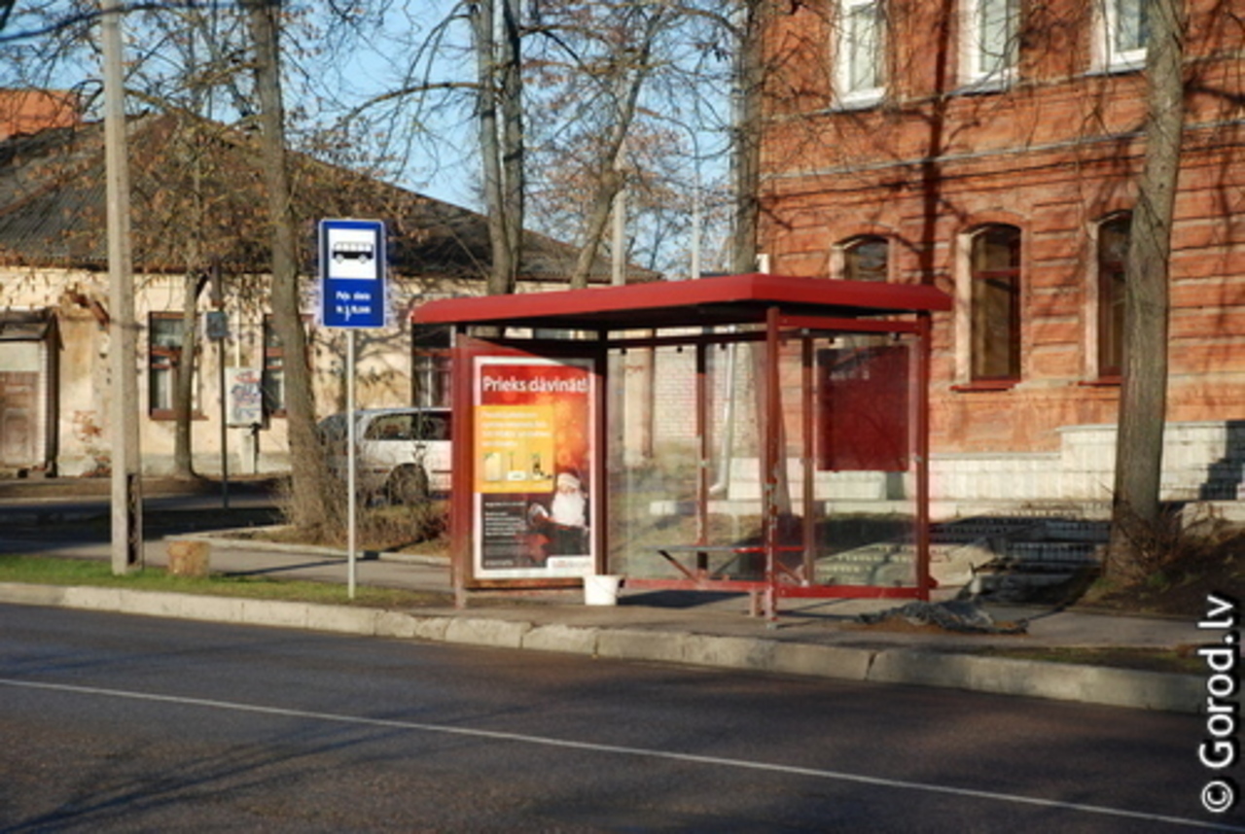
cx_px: 622
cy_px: 417
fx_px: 3897
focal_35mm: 112
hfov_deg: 18.2
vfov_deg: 12.2
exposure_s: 1/1500
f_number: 6.7
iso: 800
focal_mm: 75
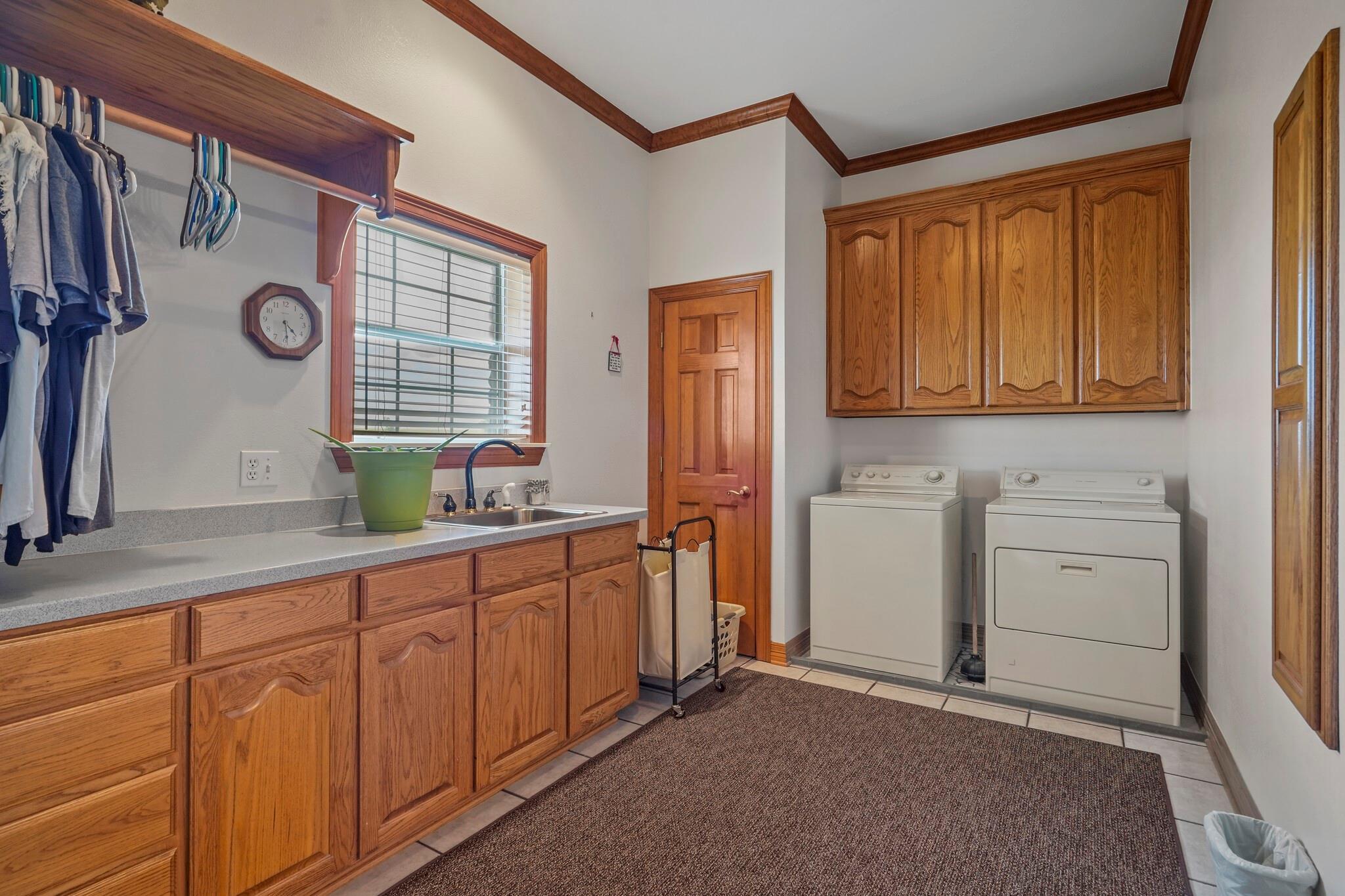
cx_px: 672
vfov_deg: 70.4
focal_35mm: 17
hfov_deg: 93.3
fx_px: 635
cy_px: 448
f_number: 11
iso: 320
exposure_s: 1/2
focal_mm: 17
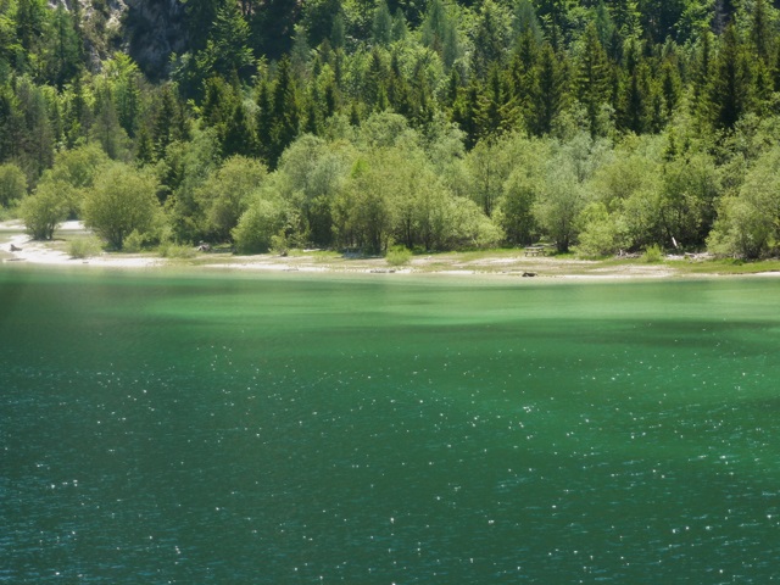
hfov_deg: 13.9
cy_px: 292
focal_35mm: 142
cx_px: 390
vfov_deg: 10.4
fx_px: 3200
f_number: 5.3
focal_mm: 25.5
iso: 100
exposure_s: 1/100
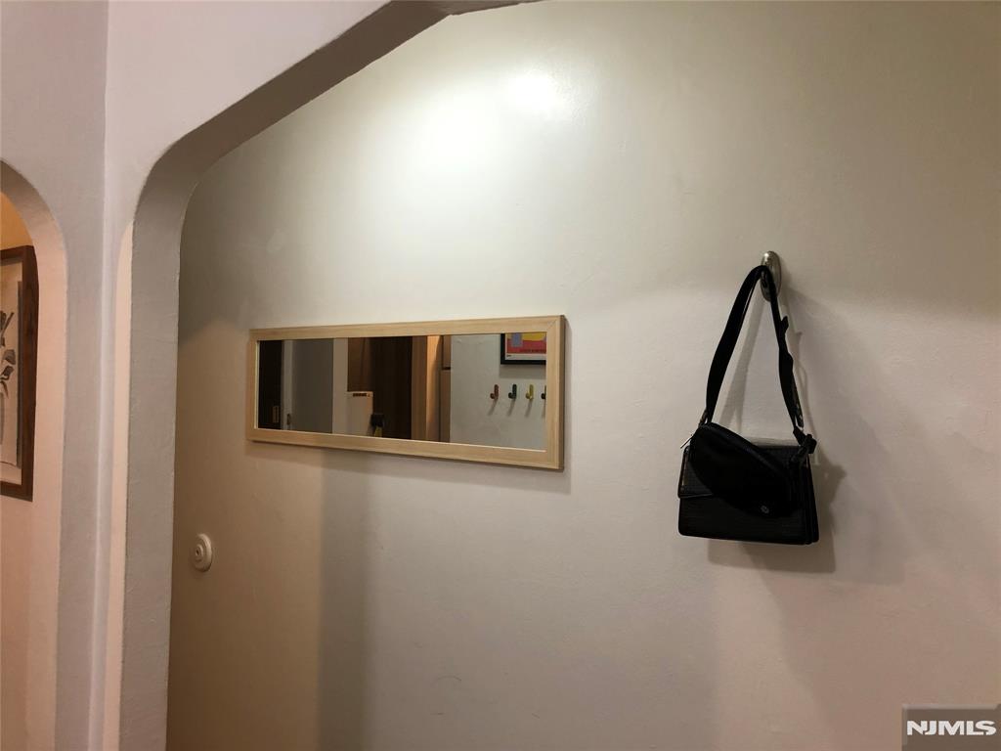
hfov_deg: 63.4
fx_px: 810
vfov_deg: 49.7
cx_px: 500
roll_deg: -1.0
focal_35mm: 28
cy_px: 376
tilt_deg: +0.5
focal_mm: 3.99
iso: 40
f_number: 1.8
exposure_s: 1/17
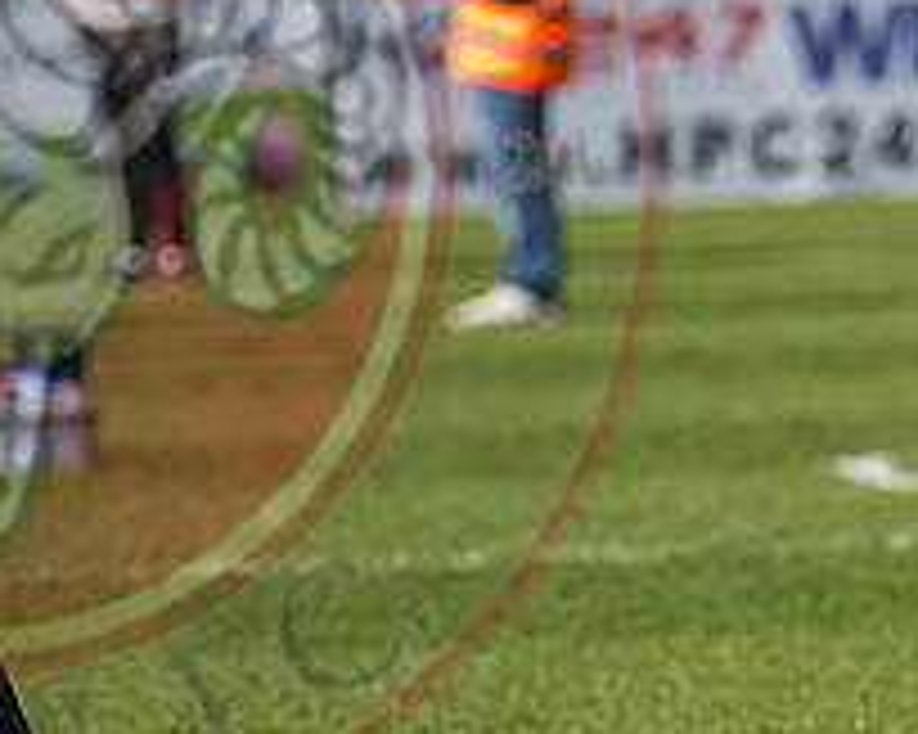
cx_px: -257
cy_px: 188
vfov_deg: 1.9
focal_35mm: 830
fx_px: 22540
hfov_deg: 2.3
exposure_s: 1/2000
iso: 200
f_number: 4
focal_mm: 160
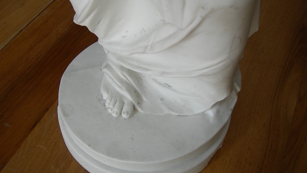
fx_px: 342
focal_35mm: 42
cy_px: 95
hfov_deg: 48.3
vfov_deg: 28.3
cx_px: 153
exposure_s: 1/67.8
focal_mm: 7.8
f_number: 2.8
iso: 50
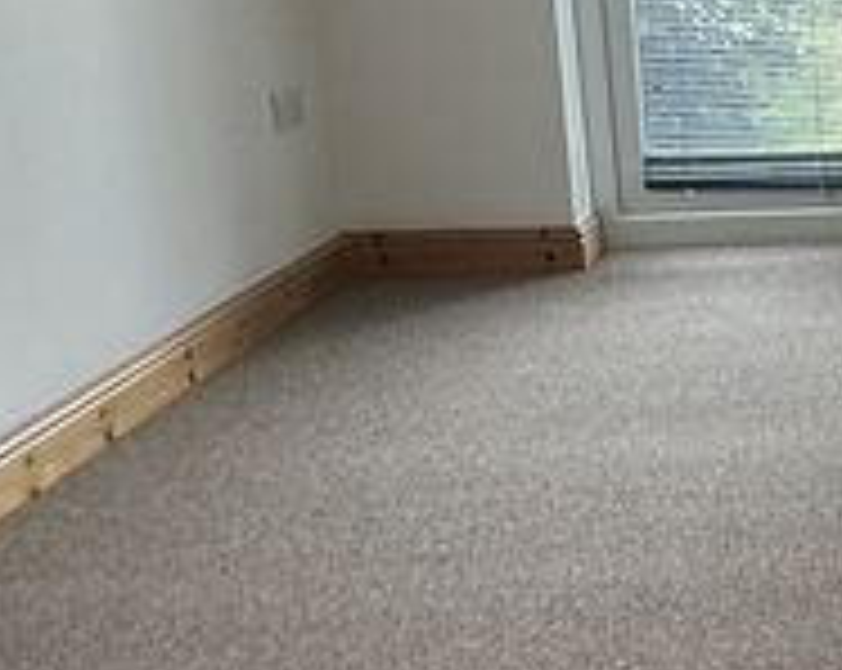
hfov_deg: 22.3
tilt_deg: -12.1
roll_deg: +1.5
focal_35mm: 75
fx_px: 1866
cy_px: 261
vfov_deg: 20.4
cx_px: 1144
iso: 50
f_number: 2.2
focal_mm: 2.22
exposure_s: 1/100
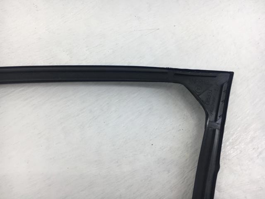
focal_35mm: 29
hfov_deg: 61.7
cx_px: 132
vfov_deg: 48.2
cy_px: 100
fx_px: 222
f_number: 2.2
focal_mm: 4.15
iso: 32
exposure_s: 1/100
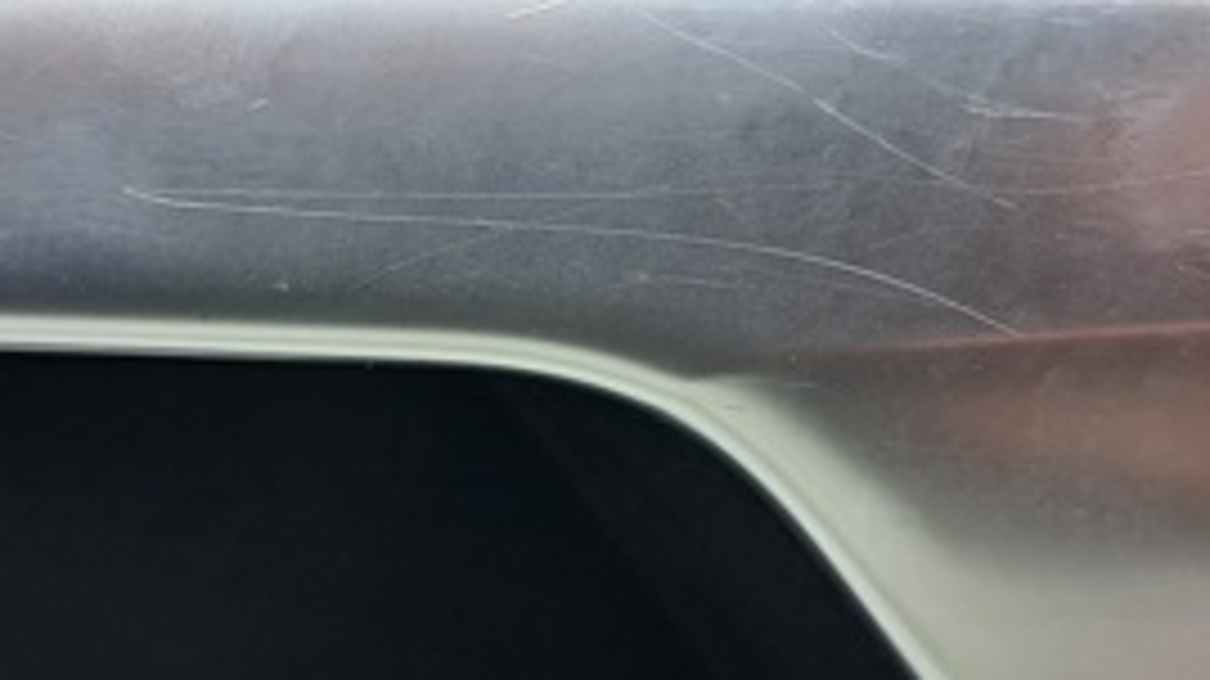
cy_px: 187
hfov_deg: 30.1
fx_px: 2245
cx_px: 490
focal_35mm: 70
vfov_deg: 17.1
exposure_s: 1/50
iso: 50
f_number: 1.8
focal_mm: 4
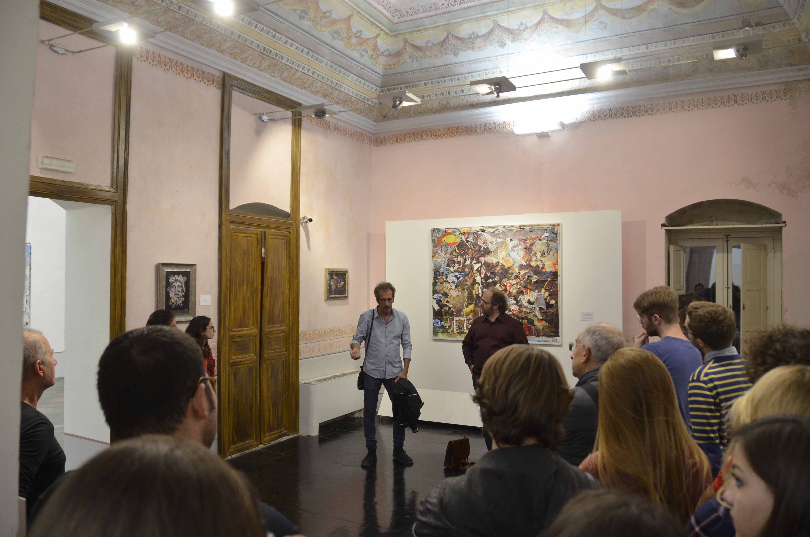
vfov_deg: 47.7
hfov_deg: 67.5
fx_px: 606
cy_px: 268
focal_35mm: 27
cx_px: 405
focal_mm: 18
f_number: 3.5
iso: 1100
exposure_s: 1/100
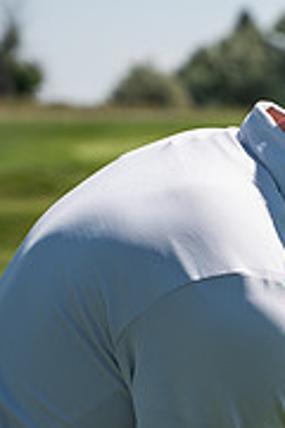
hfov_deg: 6.0
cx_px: 534
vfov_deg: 9.1
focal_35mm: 225
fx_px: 2672
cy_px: 307
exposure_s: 1/1250
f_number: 4
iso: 160
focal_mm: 70
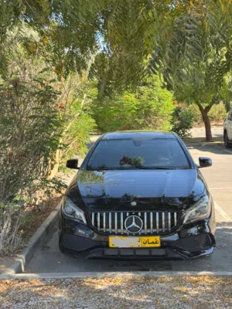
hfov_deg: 30.3
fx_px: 429
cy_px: 154
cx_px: 116
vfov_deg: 39.7
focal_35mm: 48
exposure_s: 1/385
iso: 64
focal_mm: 6.76
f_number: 1.78
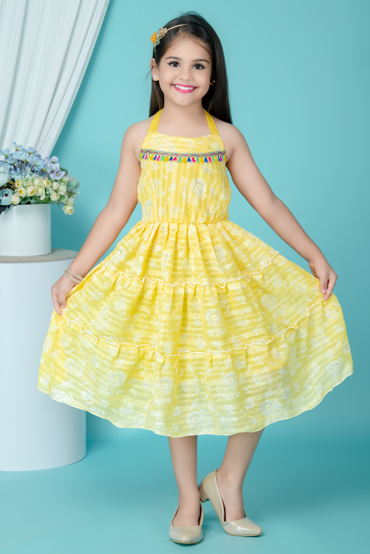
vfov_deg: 23.9
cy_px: 277
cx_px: 185
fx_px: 1309
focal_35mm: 85
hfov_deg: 16.1
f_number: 11
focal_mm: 85
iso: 400
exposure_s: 1/160
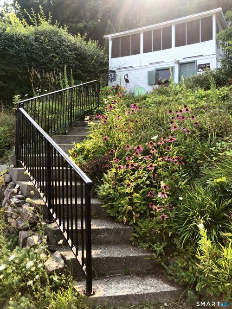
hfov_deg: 49.7
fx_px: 250
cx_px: 116
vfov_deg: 63.5
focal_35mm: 28
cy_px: 154
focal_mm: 4
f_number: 1.8
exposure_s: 1/471
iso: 20
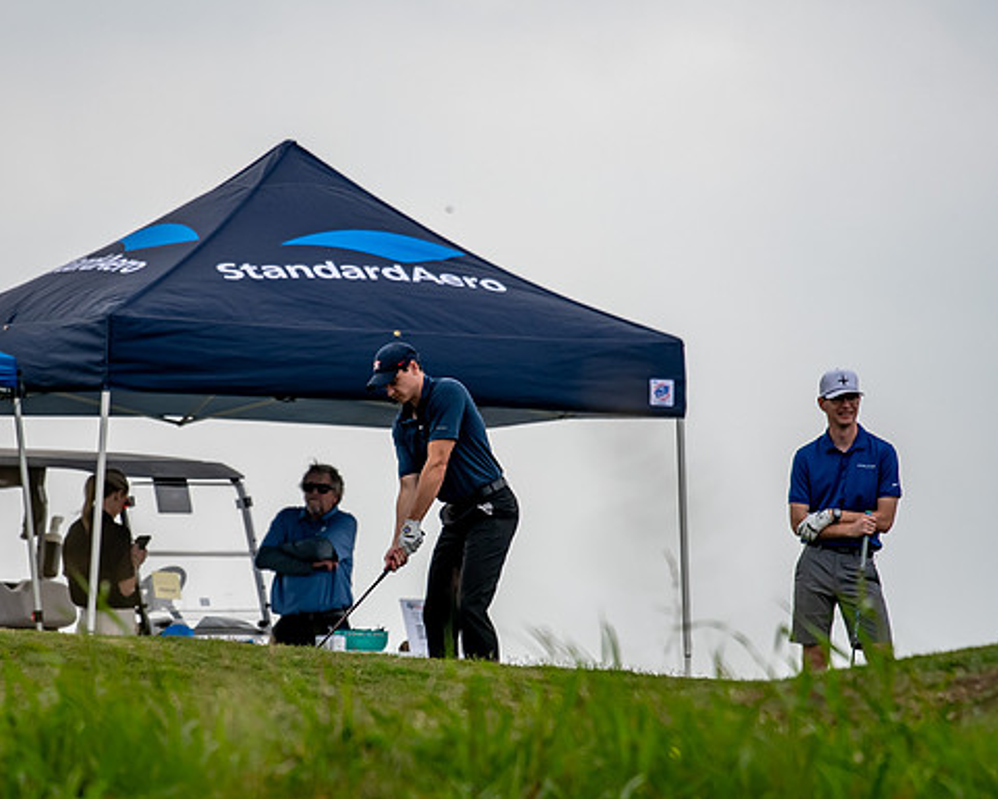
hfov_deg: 2.9
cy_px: 400
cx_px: 403
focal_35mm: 662
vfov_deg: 2.3
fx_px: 19557
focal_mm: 390
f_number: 5.6
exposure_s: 1/2000
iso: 360
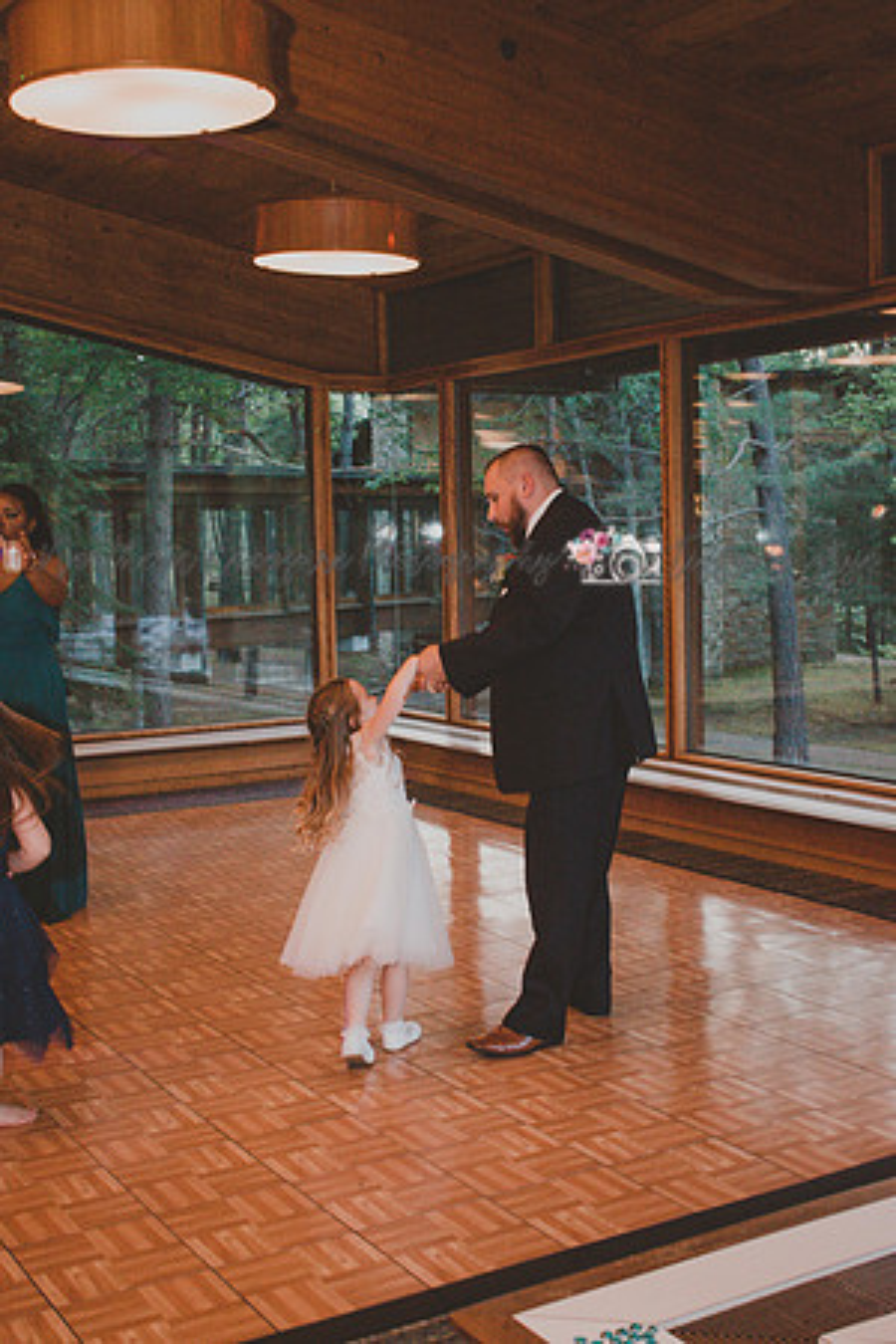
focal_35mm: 44
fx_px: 1624
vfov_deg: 45.0
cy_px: 672
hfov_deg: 30.8
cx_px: 448
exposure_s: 1/60
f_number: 4.2
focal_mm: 29
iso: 3600
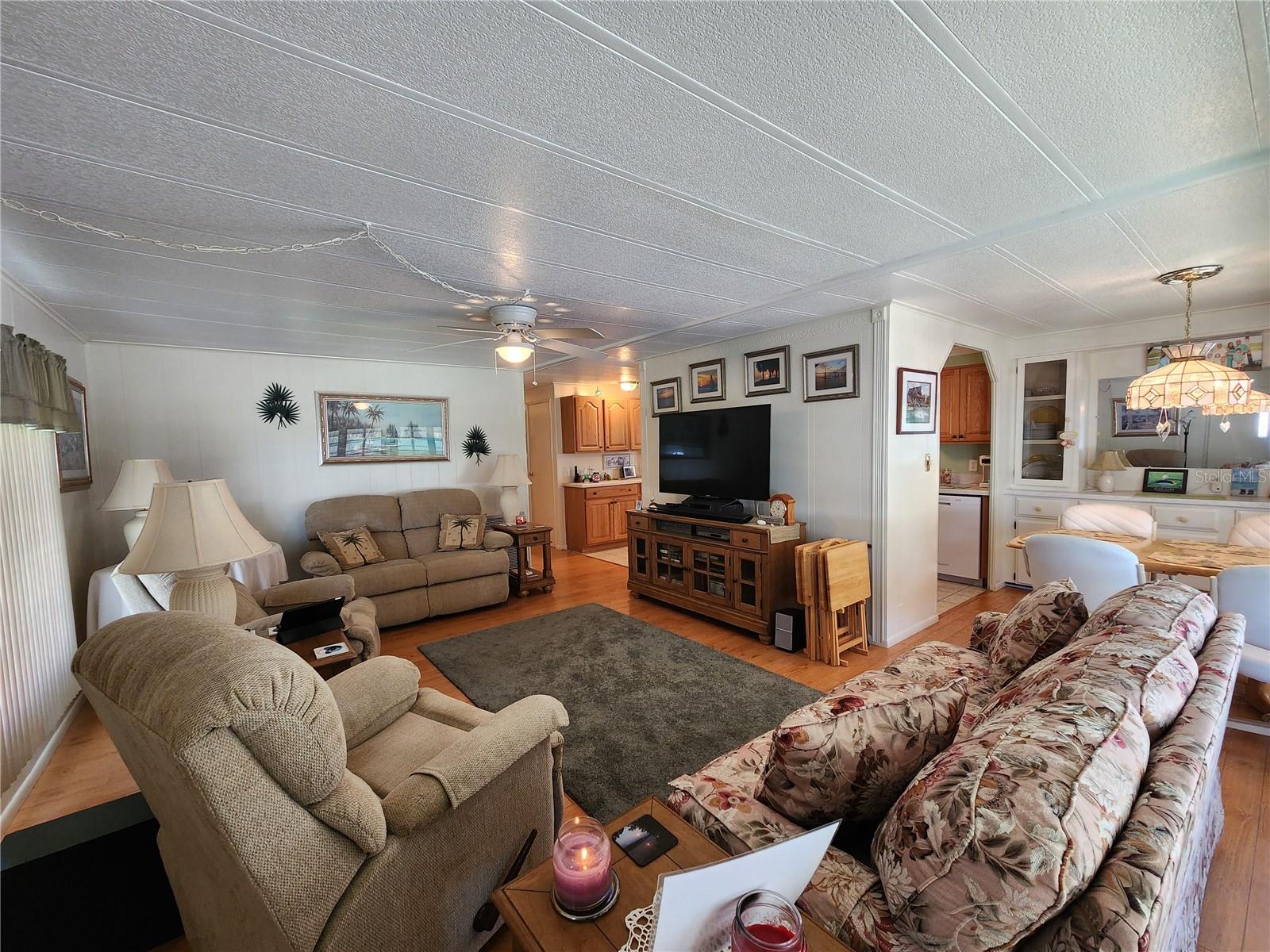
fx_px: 477
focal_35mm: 13
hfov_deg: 106.2
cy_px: 476
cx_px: 635
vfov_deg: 89.9
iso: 200
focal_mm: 2.2
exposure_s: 1/60
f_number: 2.2
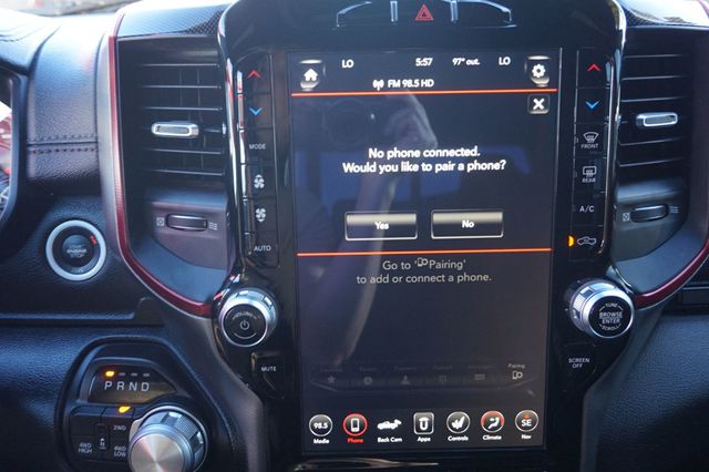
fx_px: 591
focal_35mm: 30
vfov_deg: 43.6
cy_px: 236
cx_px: 354
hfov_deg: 62.0
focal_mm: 20
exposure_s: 1/60
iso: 640
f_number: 4
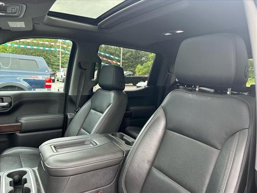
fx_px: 193
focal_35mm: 26
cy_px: 96
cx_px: 128
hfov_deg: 67.3
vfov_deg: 53.1
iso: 64
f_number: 1.5
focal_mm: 5.7
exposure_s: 1/121
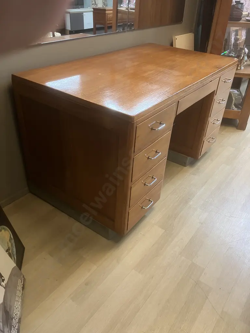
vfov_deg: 63.4
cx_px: 125
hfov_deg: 49.7
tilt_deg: -31.9
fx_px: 270
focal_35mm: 28
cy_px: 166
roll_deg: -2.3
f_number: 1.8
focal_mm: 3.99
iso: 250
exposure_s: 1/50
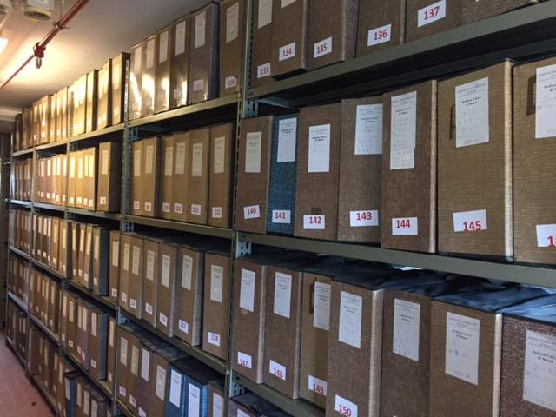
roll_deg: -2.7
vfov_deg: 48.2
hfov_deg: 61.7
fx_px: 466
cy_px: 208
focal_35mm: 29
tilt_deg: -1.3
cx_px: 278
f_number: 2.2
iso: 200
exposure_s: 1/33
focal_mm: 4.15
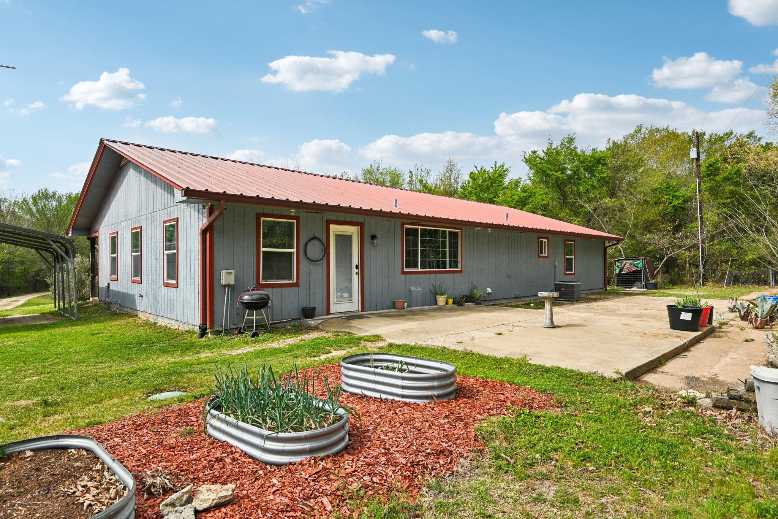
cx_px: 389
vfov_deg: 61.9
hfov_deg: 84.0
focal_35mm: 20
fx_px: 432
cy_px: 260
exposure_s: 1/1250
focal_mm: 20
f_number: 8
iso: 400
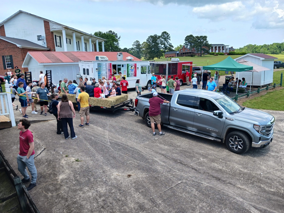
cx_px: 142
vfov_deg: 51.4
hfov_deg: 65.3
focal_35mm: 27
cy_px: 106
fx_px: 222
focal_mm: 4
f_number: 1.8
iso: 20
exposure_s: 1/211
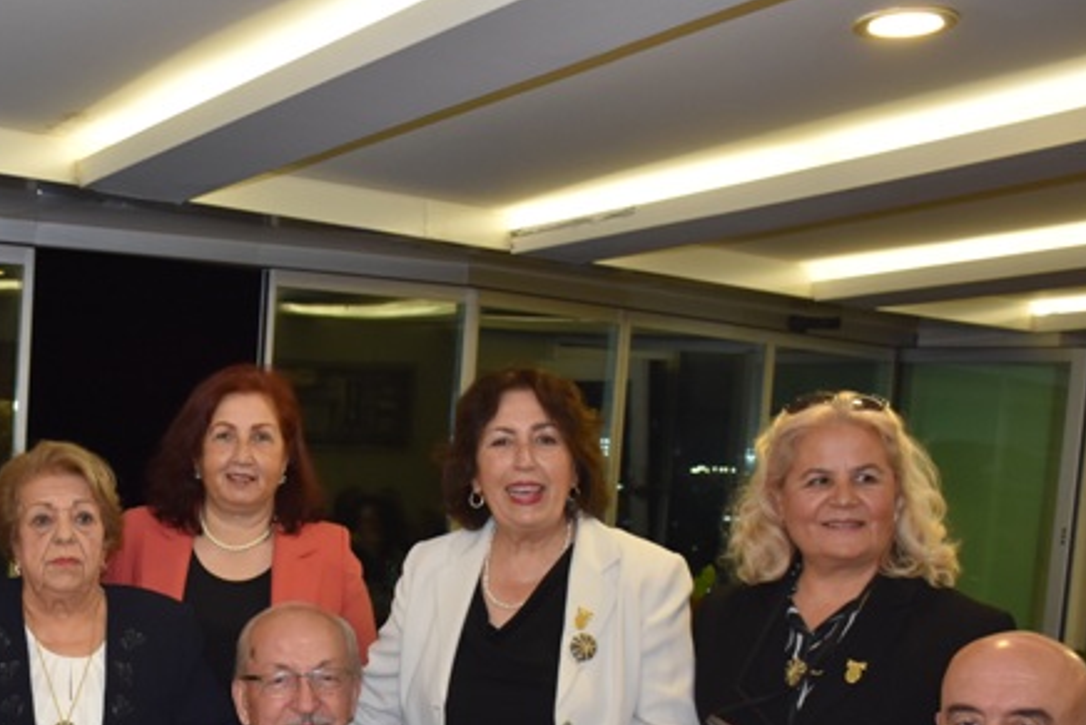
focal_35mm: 55
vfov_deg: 24.2
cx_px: 162
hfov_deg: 34.7
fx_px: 1660
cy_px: 604
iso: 800
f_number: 3.5
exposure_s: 1/60
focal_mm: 20
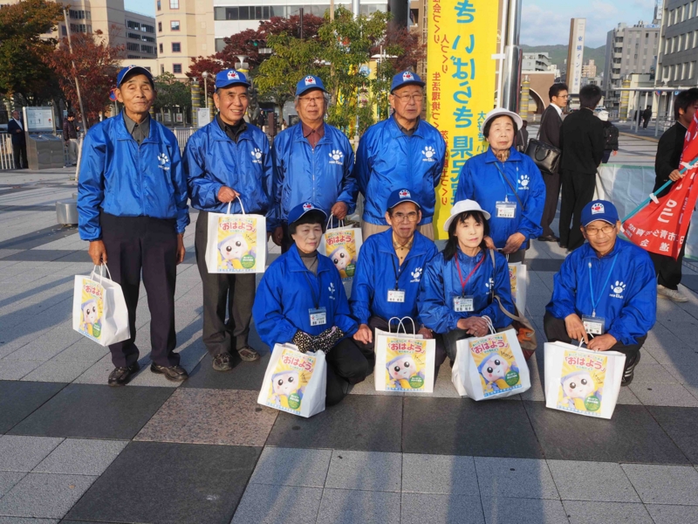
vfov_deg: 44.2
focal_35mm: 32
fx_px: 645
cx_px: 349
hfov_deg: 56.8
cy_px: 262
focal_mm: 16
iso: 200
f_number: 7.1
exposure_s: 1/250
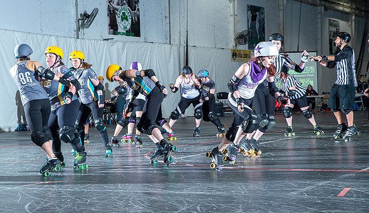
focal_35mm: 83
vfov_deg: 14.9
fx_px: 814
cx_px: 160
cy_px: 118
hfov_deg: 25.5
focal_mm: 70
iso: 800
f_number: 7.1
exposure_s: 1/160
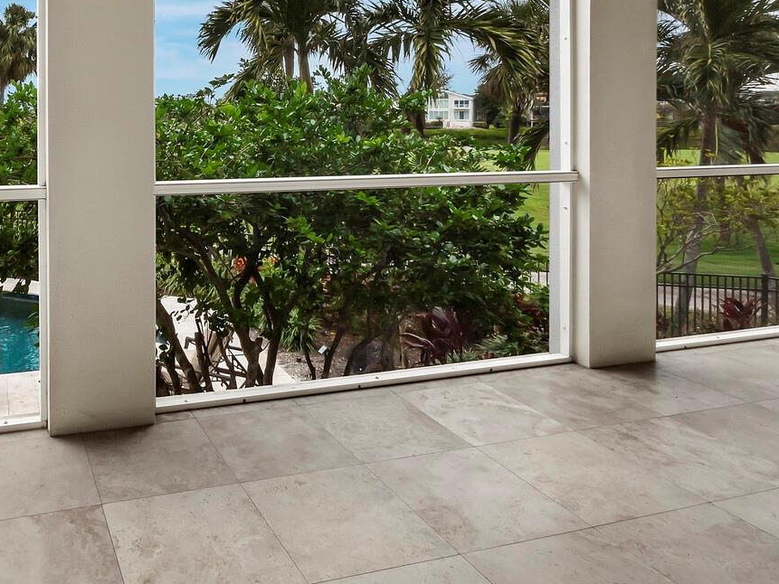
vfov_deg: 49.8
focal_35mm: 26
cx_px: 150
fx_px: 585
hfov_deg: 61.4
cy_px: 113
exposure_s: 1/10
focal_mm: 7
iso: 400
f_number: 11
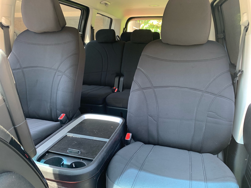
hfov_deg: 67.3
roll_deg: -1.1
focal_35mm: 26
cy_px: 94
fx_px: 189
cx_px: 126
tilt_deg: -15.2
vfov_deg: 53.1
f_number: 1.8
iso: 100
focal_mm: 4.25
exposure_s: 1/60
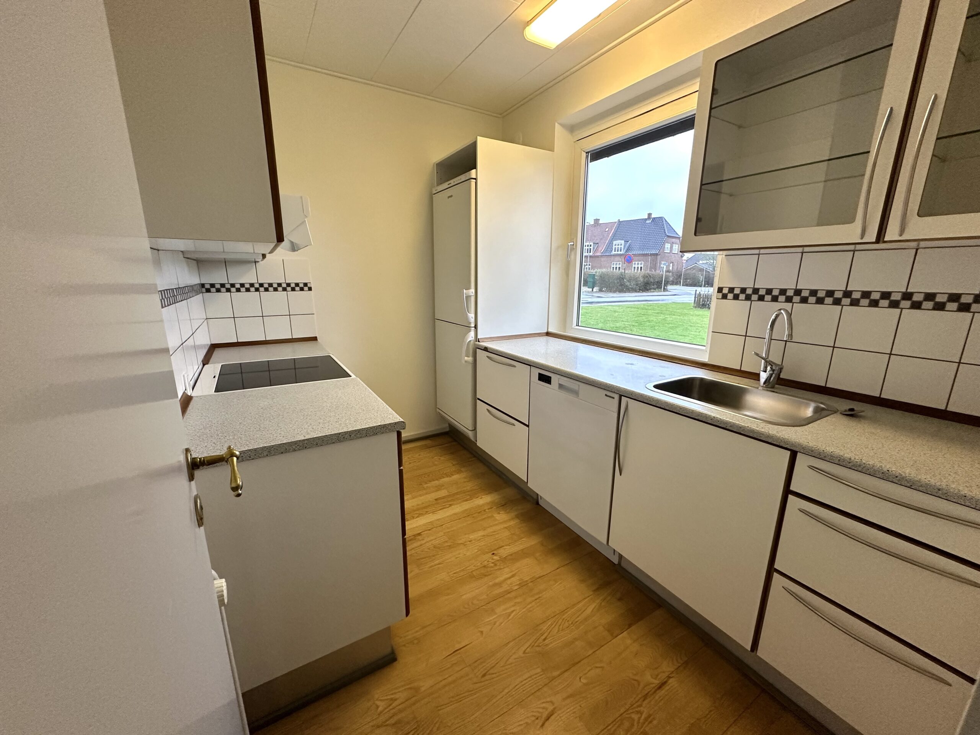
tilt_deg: -13.5
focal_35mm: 14
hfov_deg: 102.1
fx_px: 396
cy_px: 368
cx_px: 490
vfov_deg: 85.7
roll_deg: -0.5
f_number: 2.2
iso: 250
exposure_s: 1/100
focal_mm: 2.22
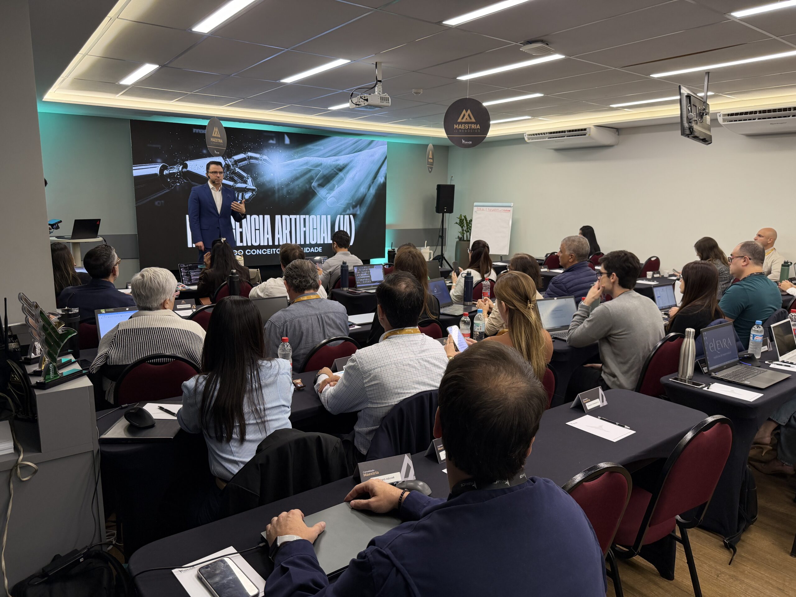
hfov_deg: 71.6
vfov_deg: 56.8
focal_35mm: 24
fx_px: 552
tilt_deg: -10.8
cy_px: 298
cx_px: 398
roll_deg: -0.9
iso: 160
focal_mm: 6.76
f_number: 1.78
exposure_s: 1/60
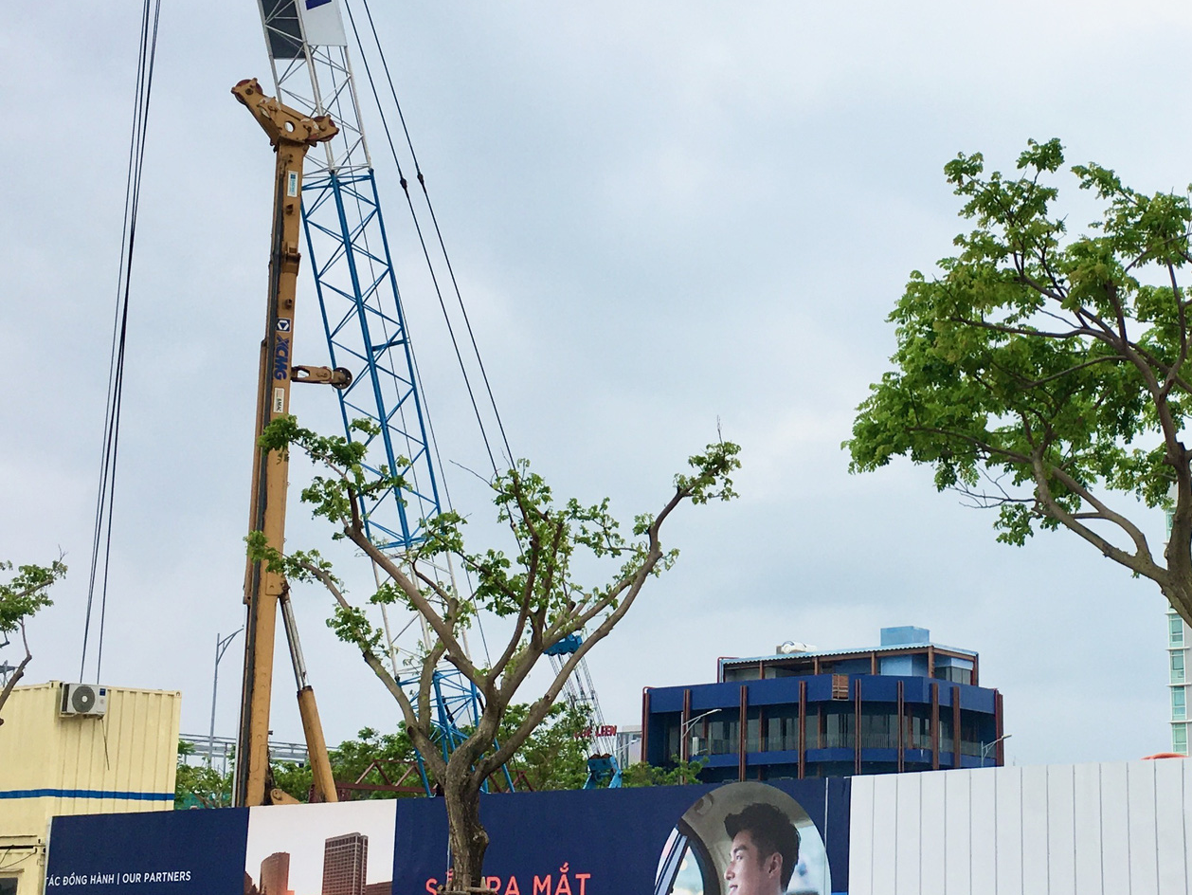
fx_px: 2032
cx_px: 902
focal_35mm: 59
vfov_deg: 24.8
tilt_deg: +14.4
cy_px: 444
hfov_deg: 32.1
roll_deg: -0.4
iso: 25
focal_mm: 4.15
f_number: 2.2
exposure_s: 1/746
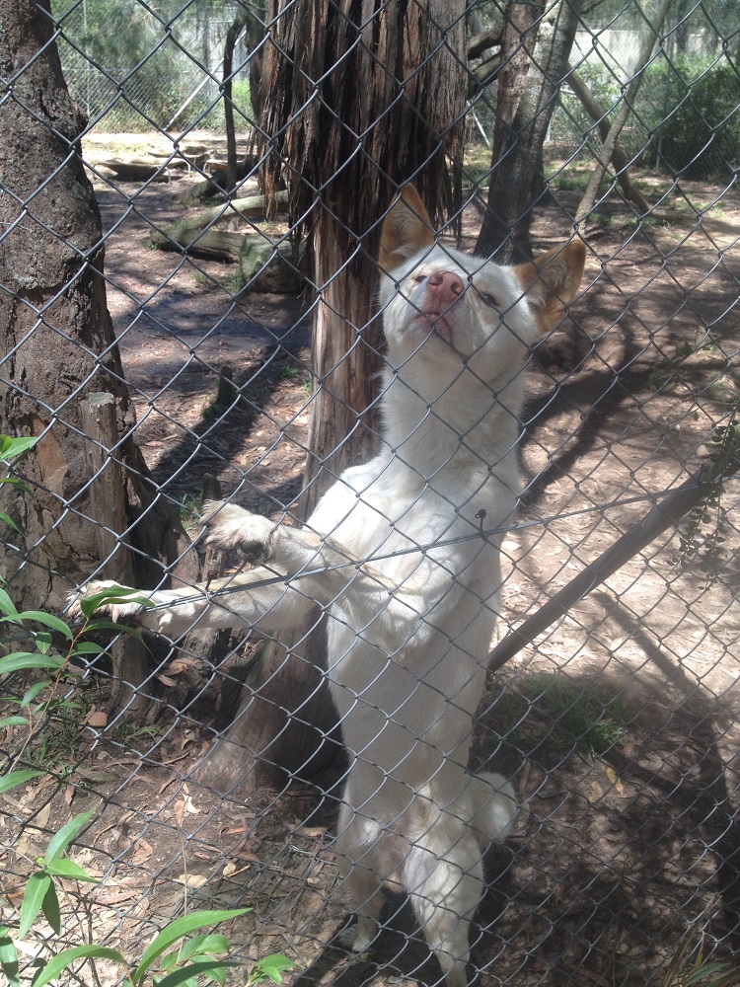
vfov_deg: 52.6
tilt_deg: -21.2
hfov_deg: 40.7
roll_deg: +0.8
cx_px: 370
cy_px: 494
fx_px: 998
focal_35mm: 35
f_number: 2.4
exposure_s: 1/211
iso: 50
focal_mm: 4.28
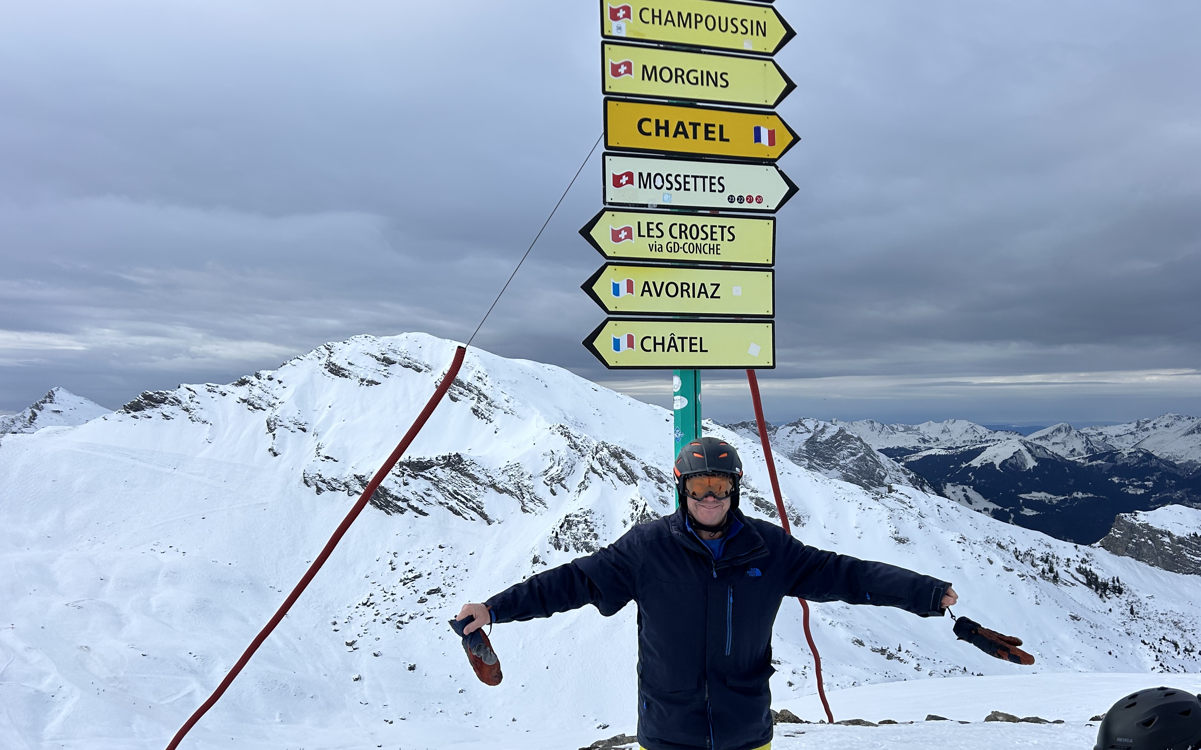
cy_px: 439
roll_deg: -1.7
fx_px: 1015
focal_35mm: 31
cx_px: 664
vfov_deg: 40.5
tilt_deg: -3.1
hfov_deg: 61.1
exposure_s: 1/4630
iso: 50
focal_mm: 5.7
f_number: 1.5
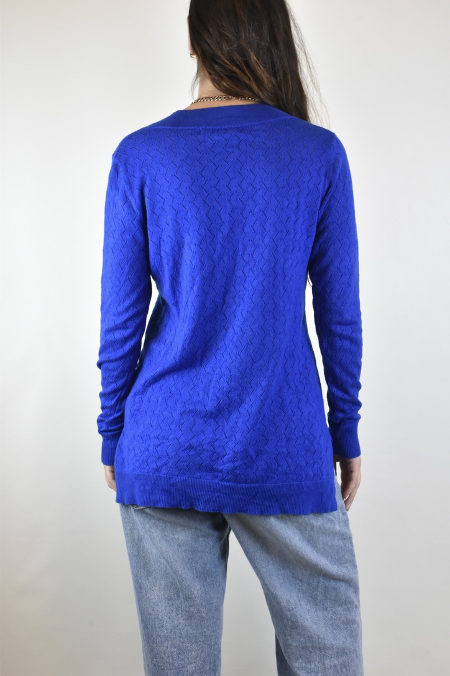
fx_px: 956
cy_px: 338
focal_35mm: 51
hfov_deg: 26.5
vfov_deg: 38.9
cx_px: 225
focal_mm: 34
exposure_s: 1/50
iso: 1600
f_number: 16
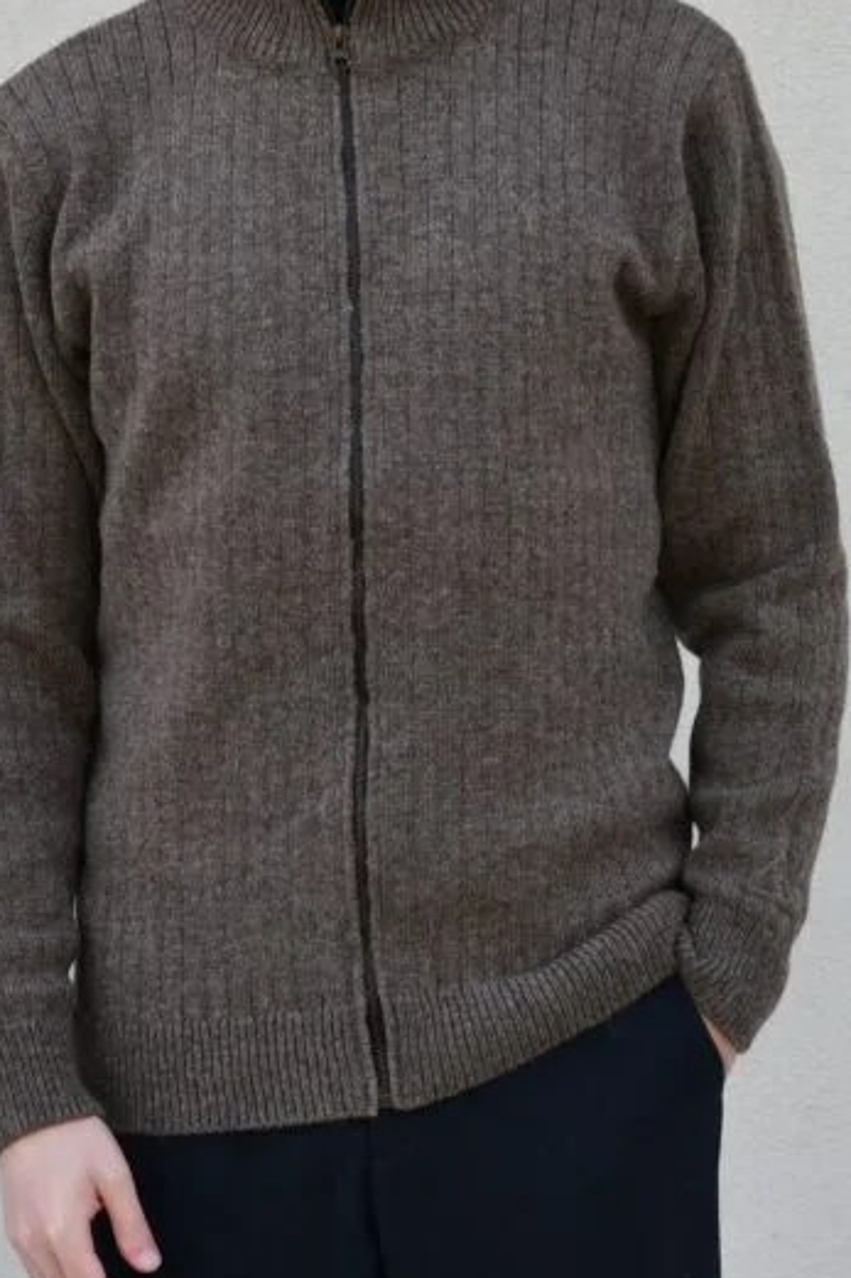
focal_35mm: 95
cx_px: 331
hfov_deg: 14.4
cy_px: 493
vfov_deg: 21.4
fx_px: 3371
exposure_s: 1/90
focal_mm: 55
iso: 100
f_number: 5.6
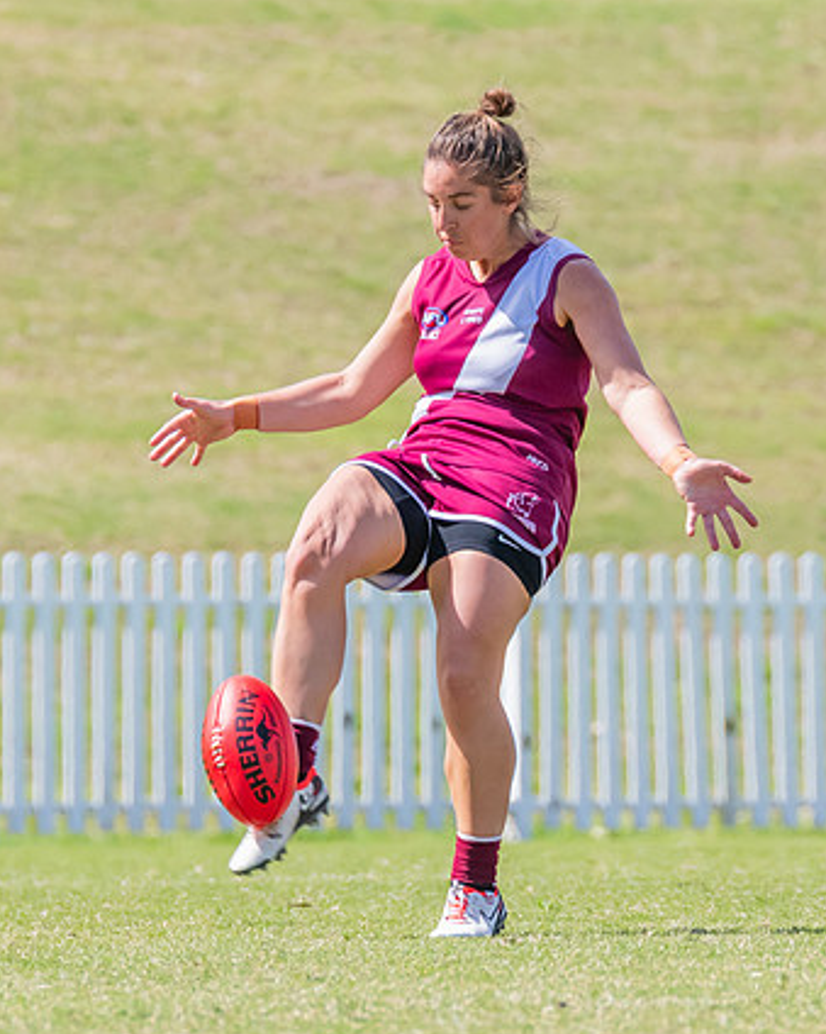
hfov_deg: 1.4
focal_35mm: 1072
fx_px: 32770
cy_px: 363
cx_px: 469
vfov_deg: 1.8
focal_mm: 420
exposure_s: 1/1250
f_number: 9
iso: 800
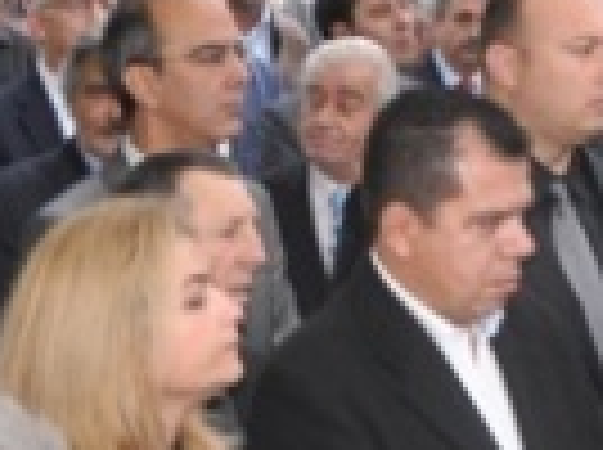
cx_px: 914
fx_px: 2487
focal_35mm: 143
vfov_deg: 10.2
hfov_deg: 13.1
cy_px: -72
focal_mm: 18
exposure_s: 1/160
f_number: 3.5
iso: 400
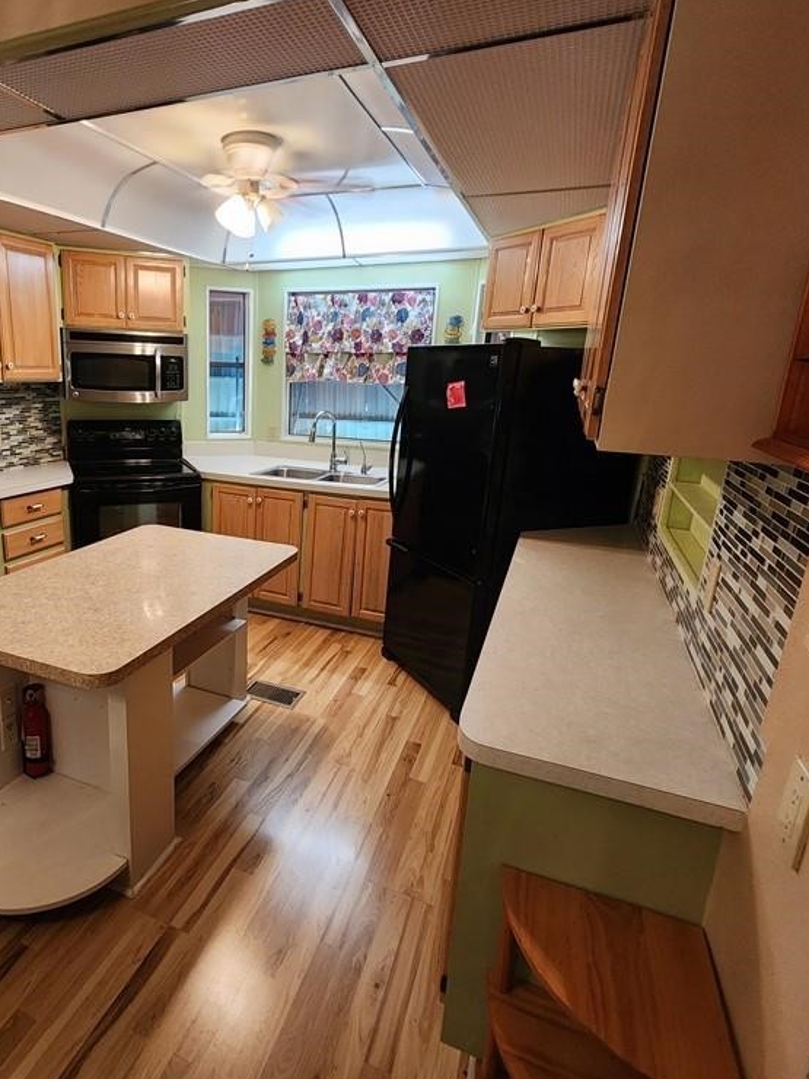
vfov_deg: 87.7
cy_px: 528
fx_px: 561
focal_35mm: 18
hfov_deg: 69.9
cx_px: 281
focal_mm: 2.2
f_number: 2.2
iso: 500
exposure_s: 1/30
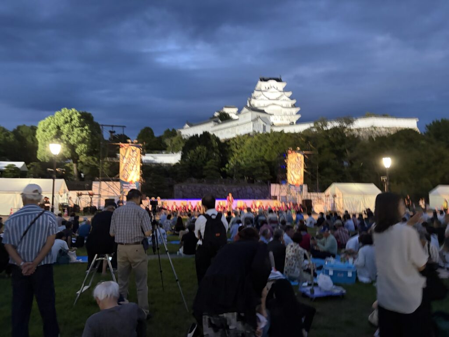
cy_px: 168
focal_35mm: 26
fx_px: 337
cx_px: 224
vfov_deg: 53.1
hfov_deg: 67.3
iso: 500
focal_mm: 5.96
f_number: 1.6
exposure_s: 1/30
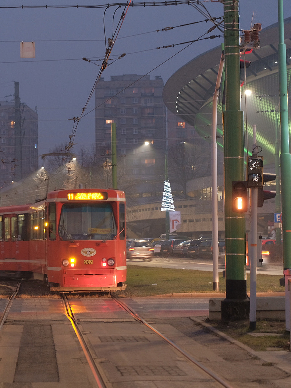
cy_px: 195
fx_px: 1356
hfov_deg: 12.1
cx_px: 17
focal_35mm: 121
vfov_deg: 16.3
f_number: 3.5
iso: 640
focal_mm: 55
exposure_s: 1/8
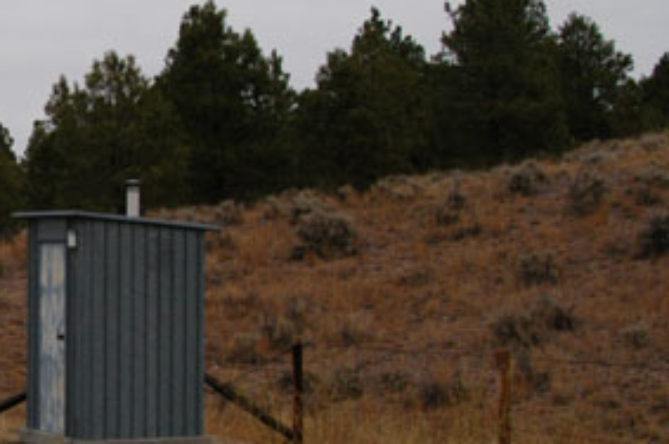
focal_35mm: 89
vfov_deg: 15.3
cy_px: 261
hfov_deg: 21.3
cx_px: -130
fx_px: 1652
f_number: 9
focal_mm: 24
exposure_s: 1/320
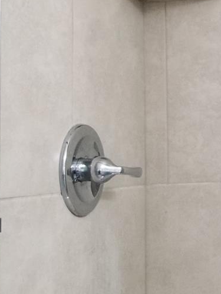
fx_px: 664
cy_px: 76
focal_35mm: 78
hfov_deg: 17.6
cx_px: 295
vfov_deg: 24.8
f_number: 1.7
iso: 200
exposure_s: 1/60
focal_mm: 4.3
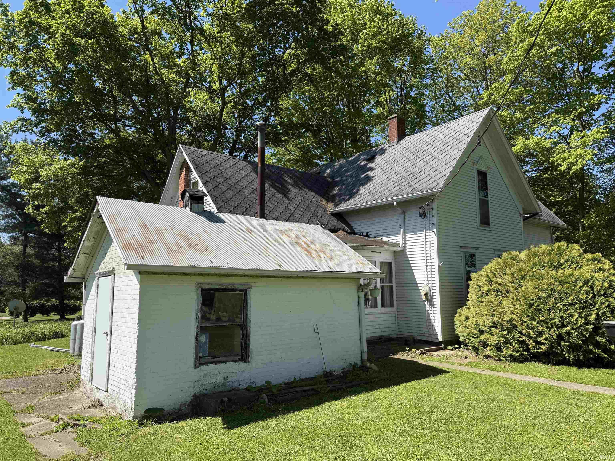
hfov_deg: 71.6
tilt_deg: +7.2
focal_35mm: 24
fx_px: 426
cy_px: 230
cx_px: 308
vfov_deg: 56.8
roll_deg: +0.4
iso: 80
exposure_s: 1/3145
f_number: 1.78
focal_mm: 6.76
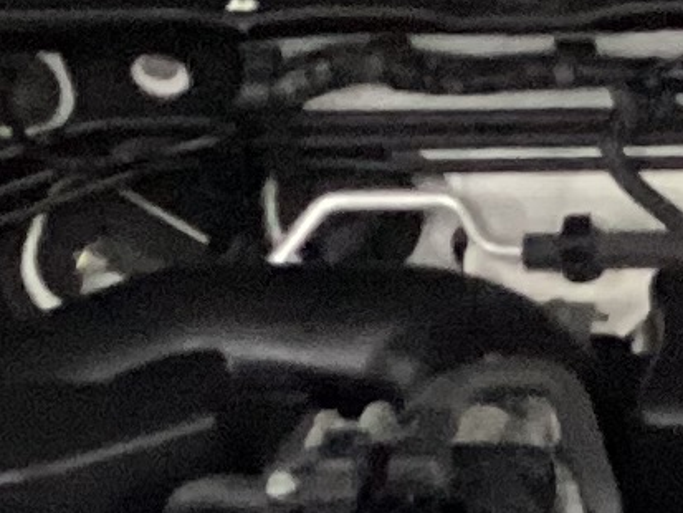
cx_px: 569
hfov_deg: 8.1
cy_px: 1142
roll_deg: +5.3
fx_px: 4835
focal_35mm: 245
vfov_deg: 5.9
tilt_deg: -33.9
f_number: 2.4
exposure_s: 1/40
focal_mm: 3.3
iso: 400
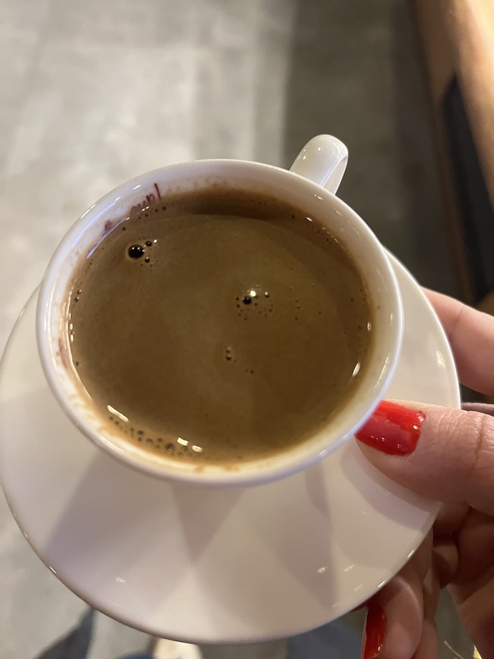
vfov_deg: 67.3
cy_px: 330
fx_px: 495
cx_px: 247
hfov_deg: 53.1
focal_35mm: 26
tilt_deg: -66.5
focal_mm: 5.1
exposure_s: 1/53
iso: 500
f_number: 1.6
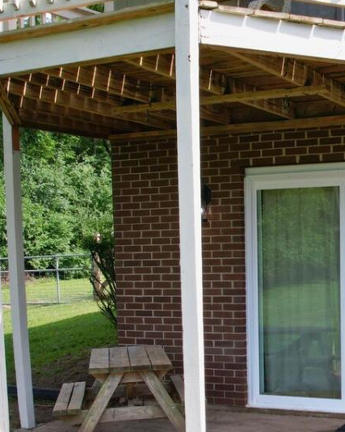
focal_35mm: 58
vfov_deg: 32.2
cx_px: 354
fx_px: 740
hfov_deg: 24.9
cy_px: 295
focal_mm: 8.38
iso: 120
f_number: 2.8
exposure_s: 1/725
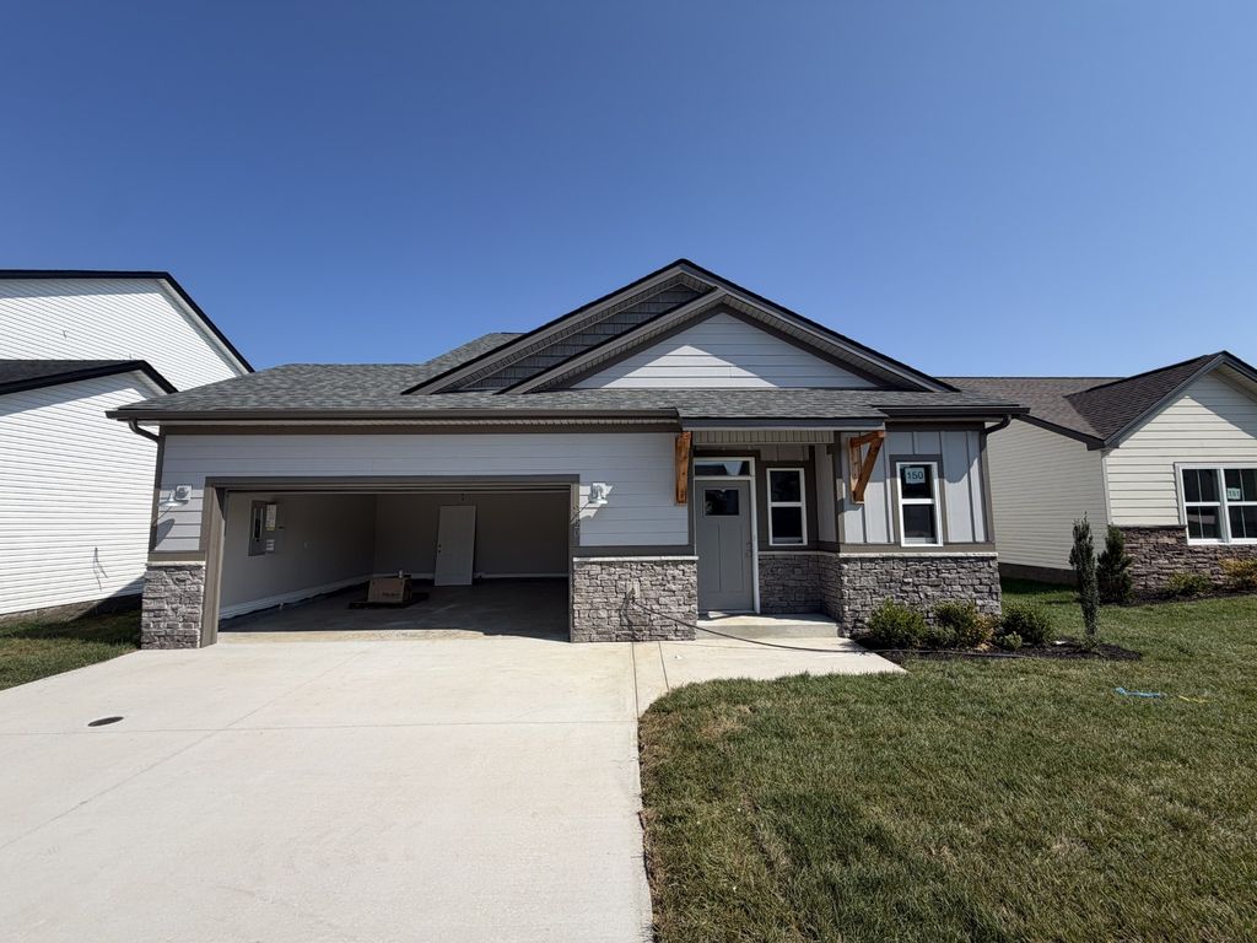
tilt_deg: +3.0
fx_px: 508
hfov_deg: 102.1
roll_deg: +0.5
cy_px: 472
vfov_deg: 85.7
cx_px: 628
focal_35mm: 14
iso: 20
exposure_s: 1/1125
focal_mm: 2.22
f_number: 2.2
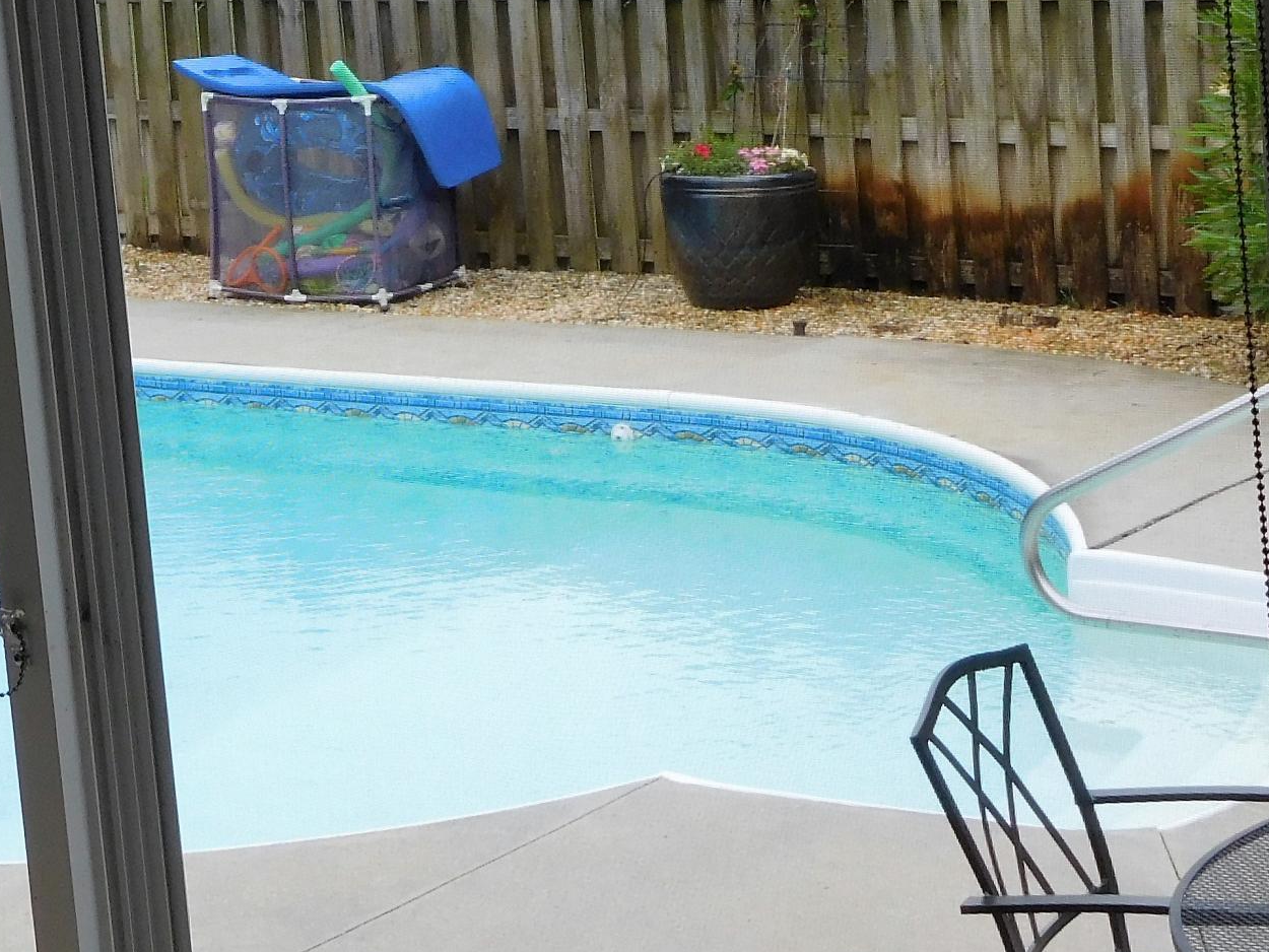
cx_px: 265
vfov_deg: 15.3
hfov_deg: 20.2
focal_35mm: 96
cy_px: 171
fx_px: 3520
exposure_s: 1/320
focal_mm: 7.1
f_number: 3.9
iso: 125
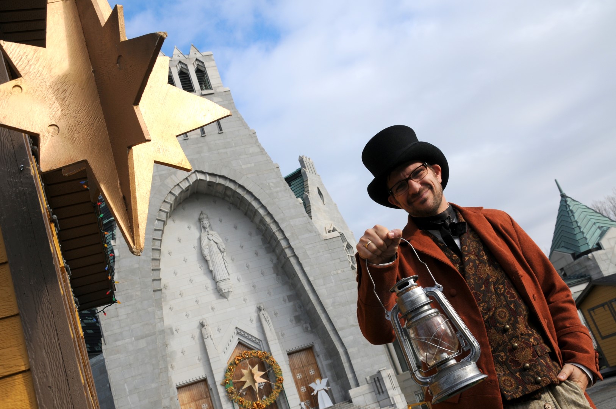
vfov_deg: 34.1
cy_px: 204
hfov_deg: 49.6
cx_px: 308
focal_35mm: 39
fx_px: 667
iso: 200
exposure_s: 1/320
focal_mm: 26
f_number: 9
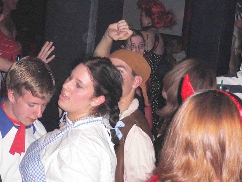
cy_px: 46
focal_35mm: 70
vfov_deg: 20.8
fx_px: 489
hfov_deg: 27.8
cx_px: 130
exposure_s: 1/60
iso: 300
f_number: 2.8
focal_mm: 5.8
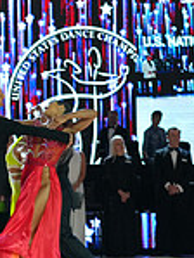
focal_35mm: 172
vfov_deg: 11.5
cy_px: 153
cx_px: -267
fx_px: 1283
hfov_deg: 8.0
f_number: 4
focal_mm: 46
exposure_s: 1/400
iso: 2500
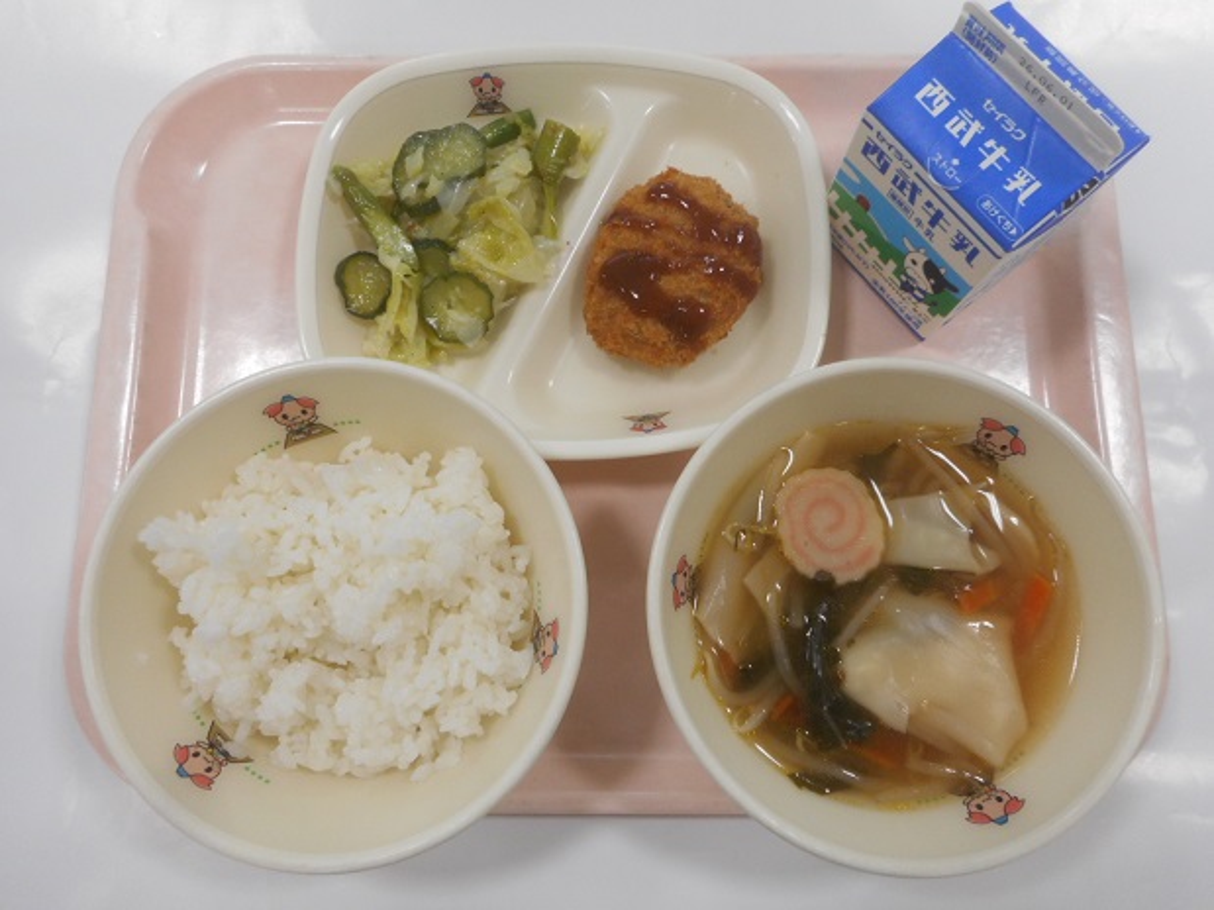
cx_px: 607
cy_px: 455
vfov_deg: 54.9
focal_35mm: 25
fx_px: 877
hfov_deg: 69.4
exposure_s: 1/30
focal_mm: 4.5
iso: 180
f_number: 3.7
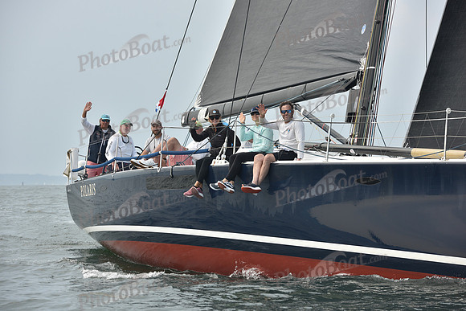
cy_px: 156
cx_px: 233
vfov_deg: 12.2
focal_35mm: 112
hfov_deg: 18.3
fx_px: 1450
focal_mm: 112
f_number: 5
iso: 250
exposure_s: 1/640
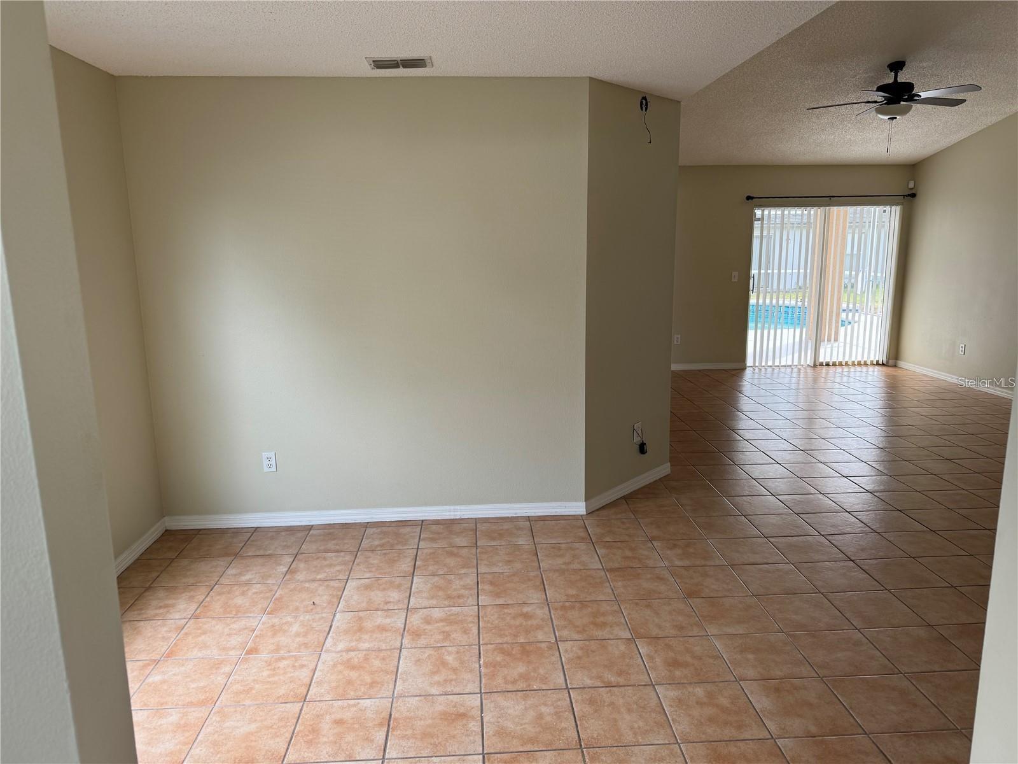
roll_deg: +0.6
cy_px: 382
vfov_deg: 56.8
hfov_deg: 71.6
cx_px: 509
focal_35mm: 24
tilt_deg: -11.8
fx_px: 706
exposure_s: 1/121
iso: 80
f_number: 1.78
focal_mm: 6.76
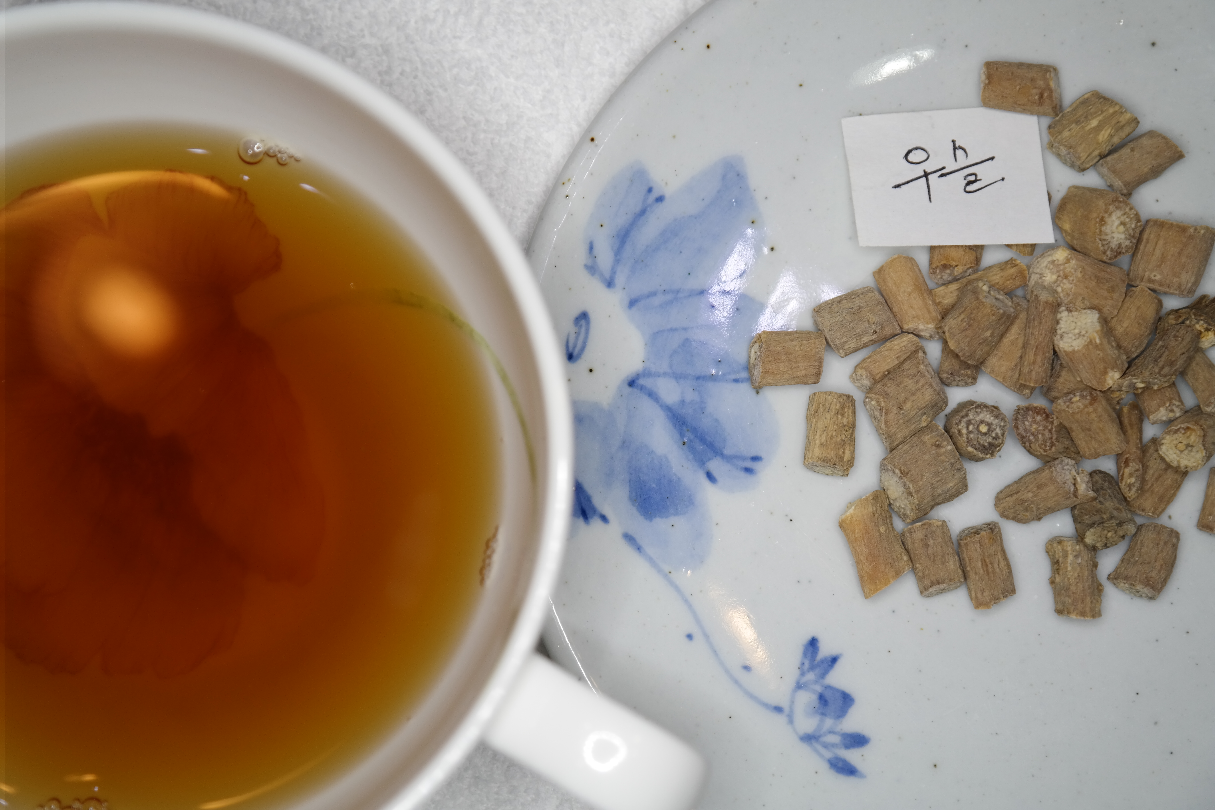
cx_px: 608
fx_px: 2329
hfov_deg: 29.2
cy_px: 405
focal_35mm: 69
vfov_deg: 19.7
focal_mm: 45
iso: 200
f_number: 5
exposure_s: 1/80
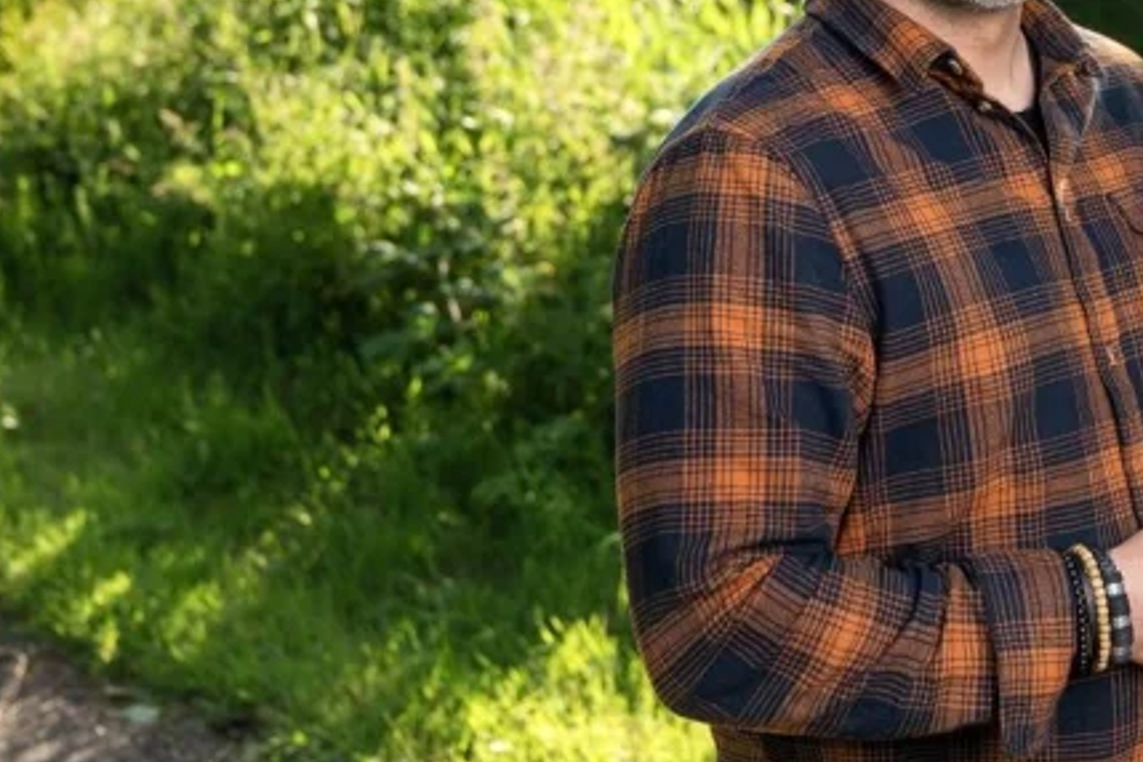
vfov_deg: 18.1
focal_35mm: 74
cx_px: 759
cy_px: 39
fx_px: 2349
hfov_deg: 27.2
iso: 64
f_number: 3.2
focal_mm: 31
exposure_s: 1/200
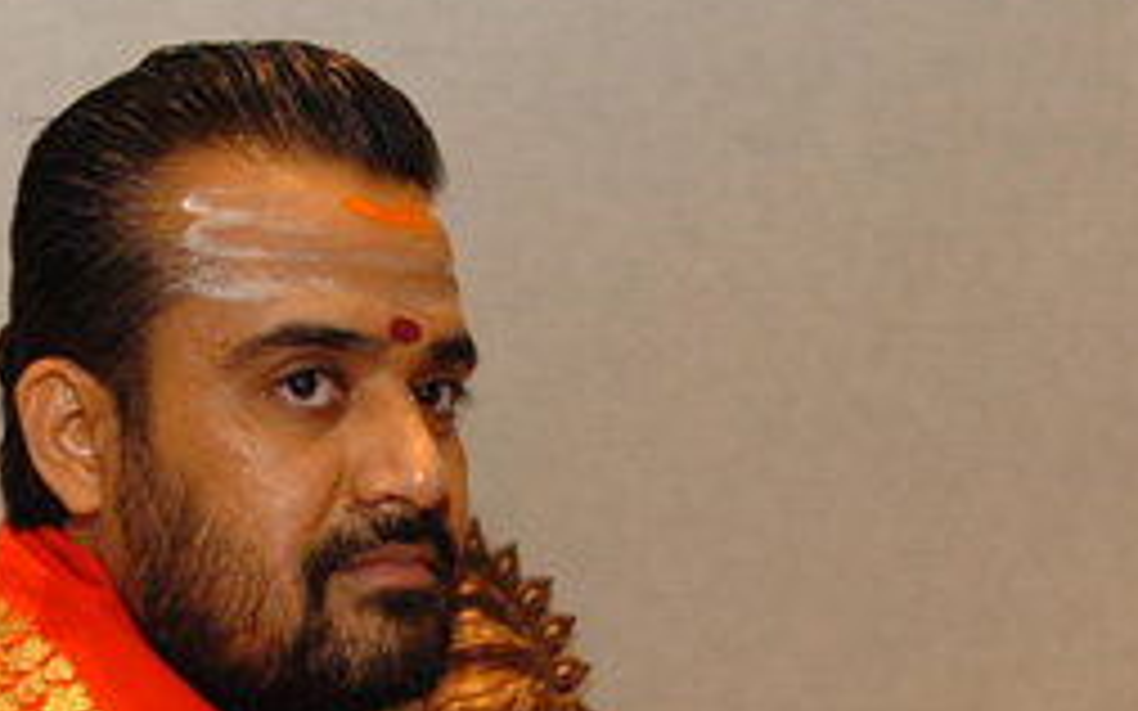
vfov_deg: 13.1
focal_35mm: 94
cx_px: 434
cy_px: 1102
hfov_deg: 22.0
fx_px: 2915
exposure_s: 1/30
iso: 400
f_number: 5
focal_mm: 26
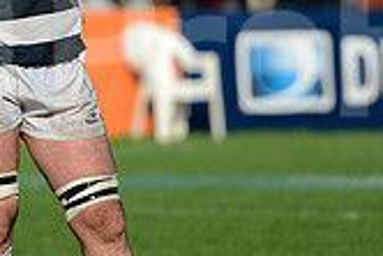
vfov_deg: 2.0
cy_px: 38
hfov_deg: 3.0
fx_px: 7251
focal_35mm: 681
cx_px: 240
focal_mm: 195
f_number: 2.8
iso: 250
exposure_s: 1/2500
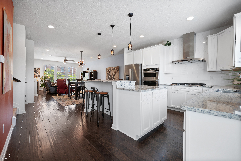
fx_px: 100
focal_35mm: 15
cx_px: 120
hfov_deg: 100.4
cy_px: 80
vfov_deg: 77.3
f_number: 4
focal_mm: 15
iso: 200
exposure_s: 1/15
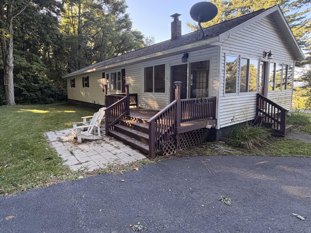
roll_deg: +1.7
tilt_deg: -4.7
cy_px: 102
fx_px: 171
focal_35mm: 19
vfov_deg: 68.4
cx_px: 118
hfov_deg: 83.2
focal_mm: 2.22
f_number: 2.2
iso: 125
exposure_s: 1/121
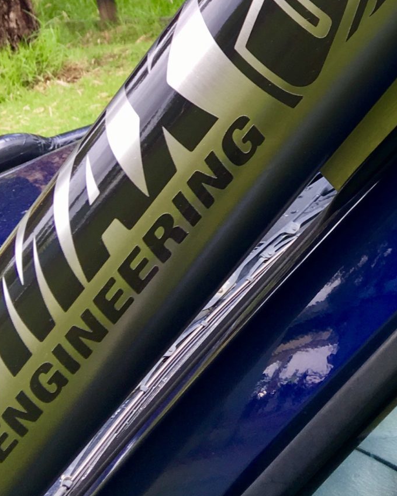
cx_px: 437
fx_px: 1175
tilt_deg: -5.4
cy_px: -79
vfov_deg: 22.2
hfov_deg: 18.5
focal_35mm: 80
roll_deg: +11.8
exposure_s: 1/100
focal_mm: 4.15
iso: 25
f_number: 2.2
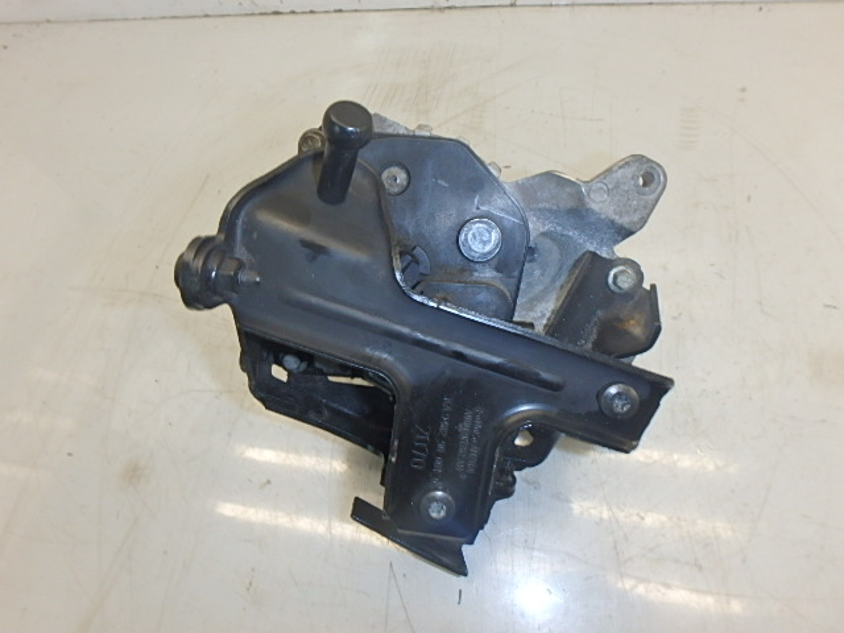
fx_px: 512
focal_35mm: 21
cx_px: 422
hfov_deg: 79.0
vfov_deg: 63.4
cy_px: 316
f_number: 6
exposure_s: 1/30
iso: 200
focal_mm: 3.7
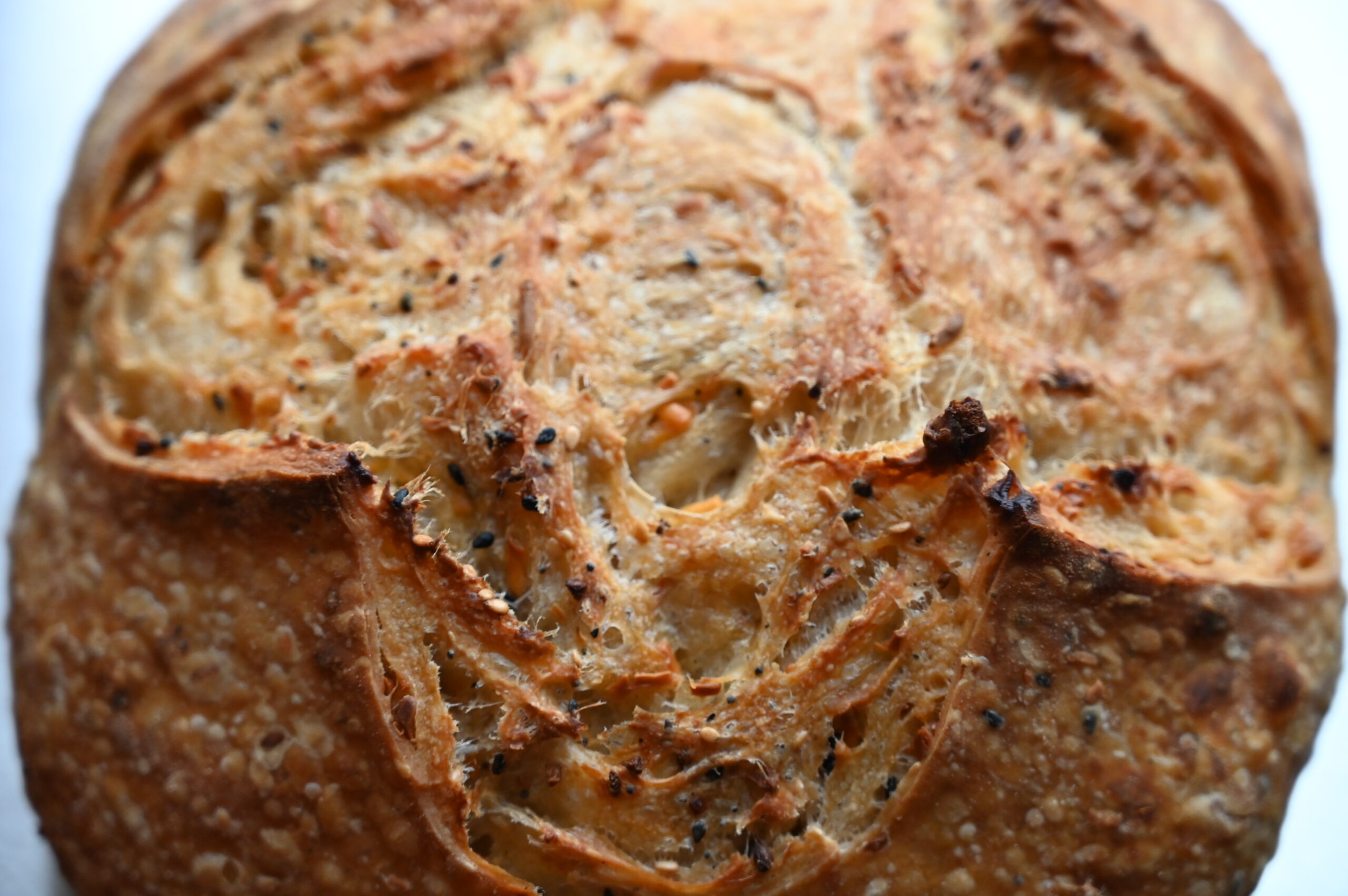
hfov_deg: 28.9
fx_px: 2619
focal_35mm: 70
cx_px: 674
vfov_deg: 19.4
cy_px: 448
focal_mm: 70
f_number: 4
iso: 1400
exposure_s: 1/125
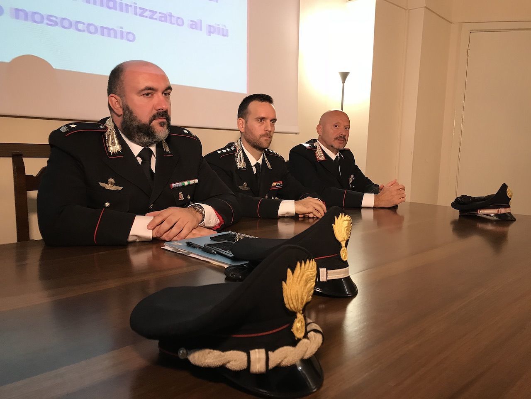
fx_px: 430
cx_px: 266
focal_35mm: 28
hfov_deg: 63.4
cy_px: 200
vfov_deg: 49.7
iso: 40
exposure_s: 1/17
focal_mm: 3.99
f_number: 1.8
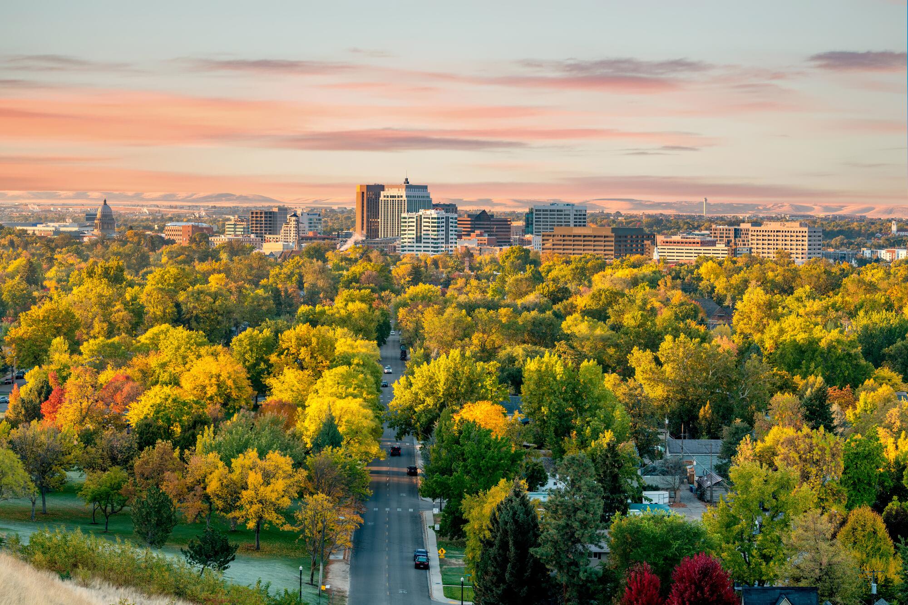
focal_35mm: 90
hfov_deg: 22.6
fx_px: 2270
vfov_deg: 15.2
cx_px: 454
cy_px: 302
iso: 64
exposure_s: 1/8
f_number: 8
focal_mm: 90
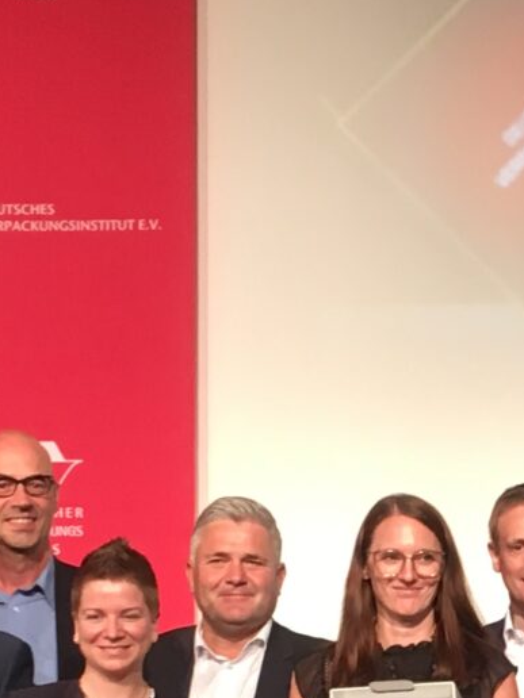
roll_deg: -0.5
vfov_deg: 13.4
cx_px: 685
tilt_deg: -0.2
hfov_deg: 10.1
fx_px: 2906
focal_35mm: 144
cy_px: 772
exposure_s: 1/33
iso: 80
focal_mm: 4.15
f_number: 2.2
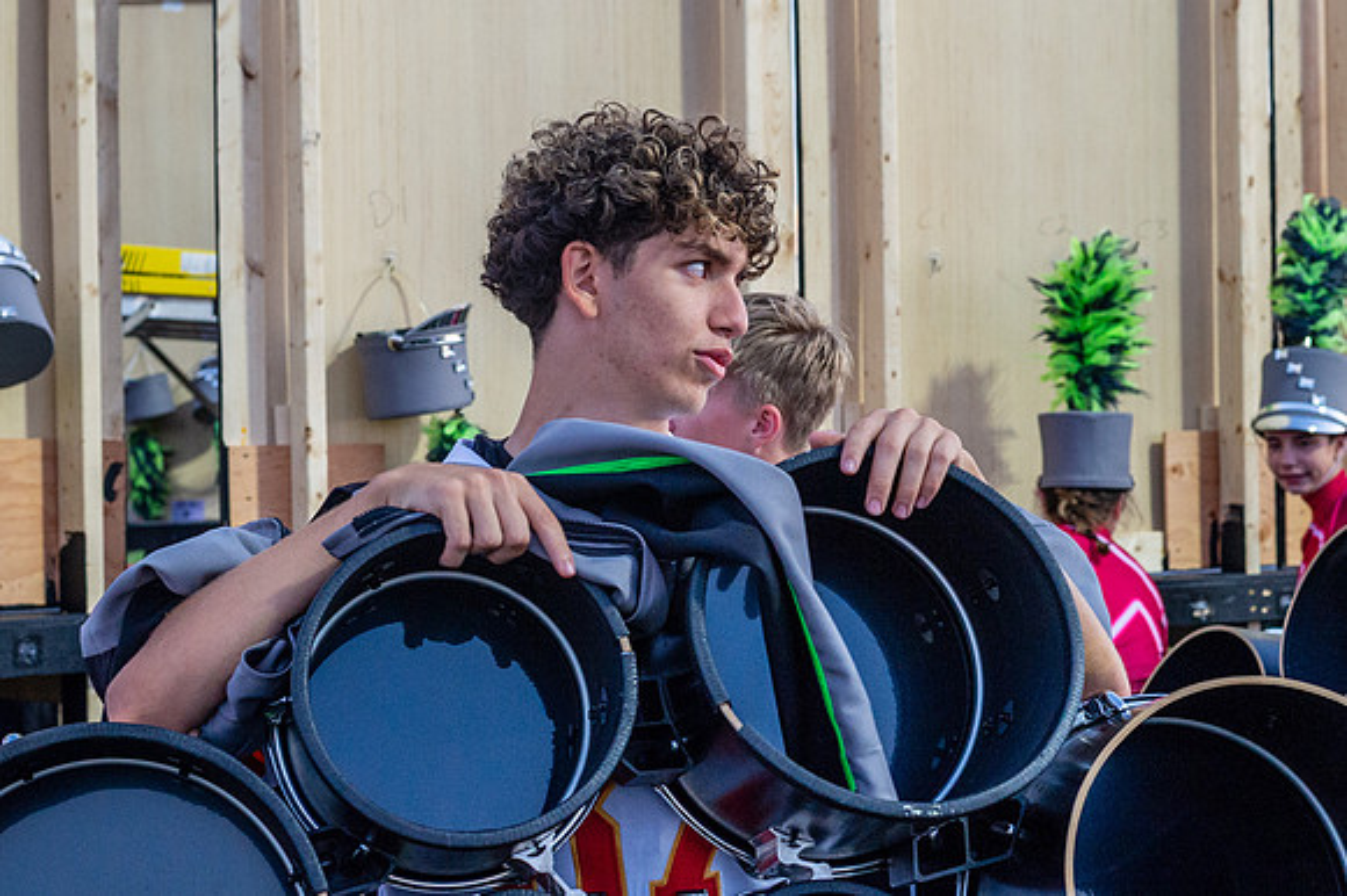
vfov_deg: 18.0
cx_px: 767
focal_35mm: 76
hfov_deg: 26.8
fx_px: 2829
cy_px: 365
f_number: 5.6
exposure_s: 1/320
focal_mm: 50
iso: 1600
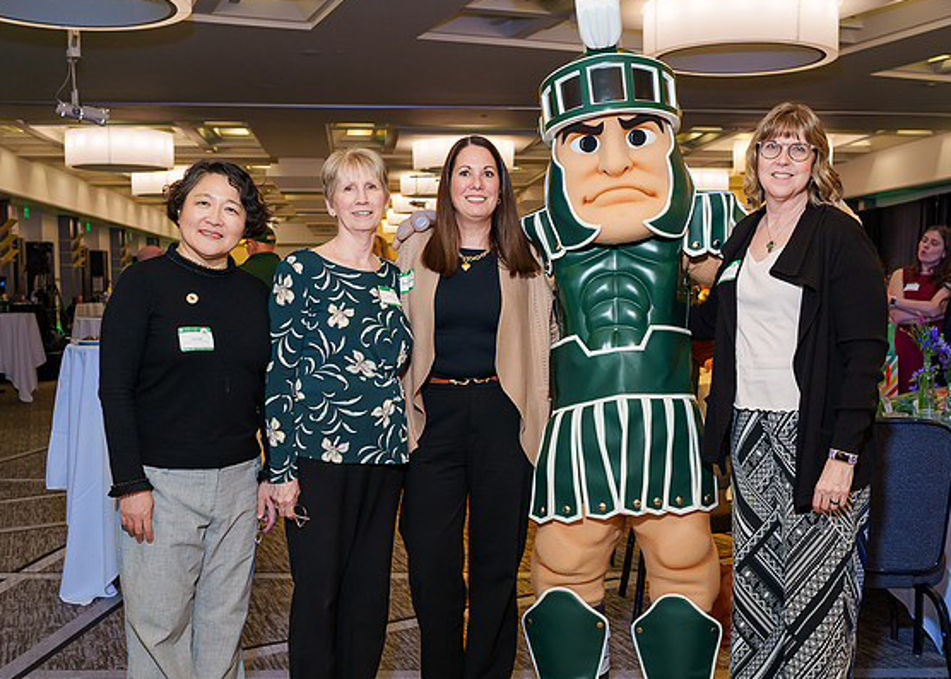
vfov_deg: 31.9
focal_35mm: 44
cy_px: 363
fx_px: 1188
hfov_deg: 43.6
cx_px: 517
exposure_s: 1/125
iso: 800
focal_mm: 35
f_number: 4.5
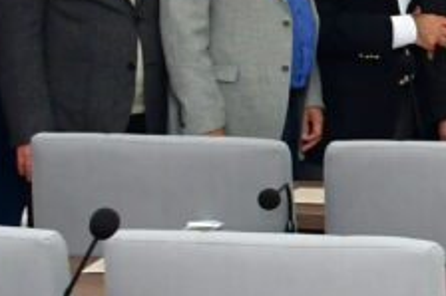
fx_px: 2550
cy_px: 86
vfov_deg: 6.7
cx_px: 926
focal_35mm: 206
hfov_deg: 9.3
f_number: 5.6
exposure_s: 1/60
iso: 1250
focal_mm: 24
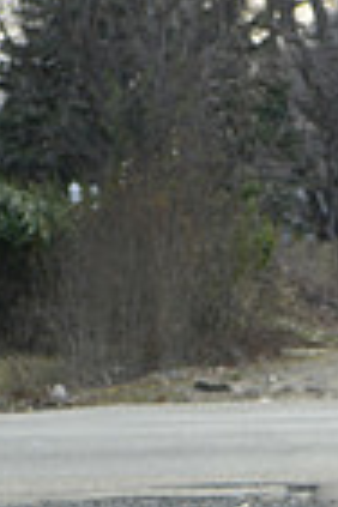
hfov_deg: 5.9
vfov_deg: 8.8
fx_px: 3197
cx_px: 671
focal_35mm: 227
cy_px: 795
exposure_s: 1/250
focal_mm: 55
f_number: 9
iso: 320
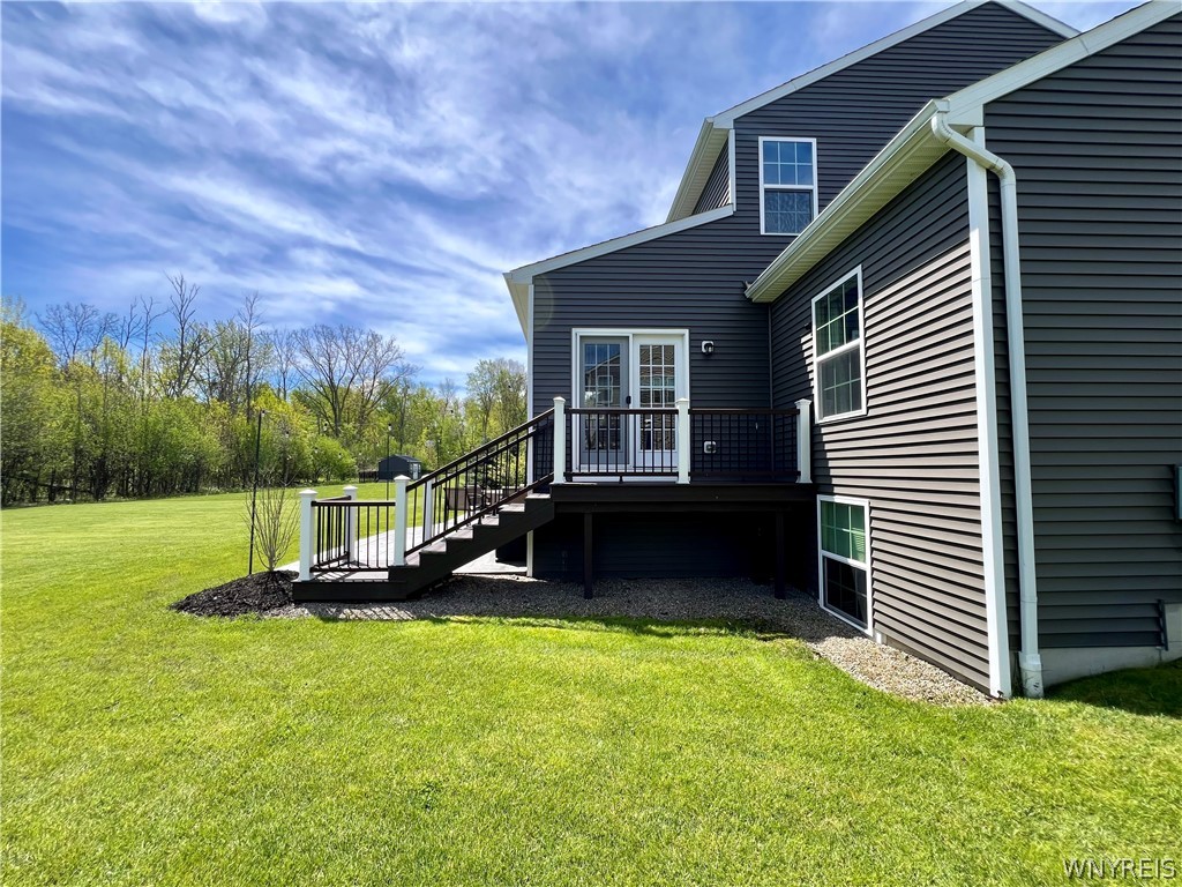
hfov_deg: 106.2
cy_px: 444
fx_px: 444
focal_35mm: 13
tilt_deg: +3.3
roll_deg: +0.2
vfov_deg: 89.9
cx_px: 591
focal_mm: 1.57
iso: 32
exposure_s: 1/699
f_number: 1.8
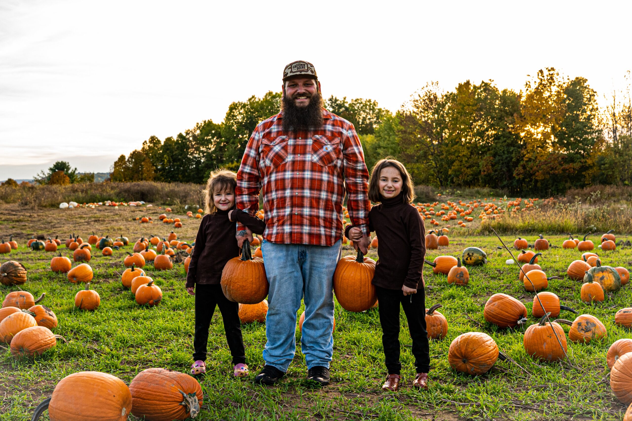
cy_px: 210
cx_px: 316
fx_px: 685
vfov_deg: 34.2
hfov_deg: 49.6
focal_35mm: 39
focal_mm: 26
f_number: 4
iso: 500
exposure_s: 1/200
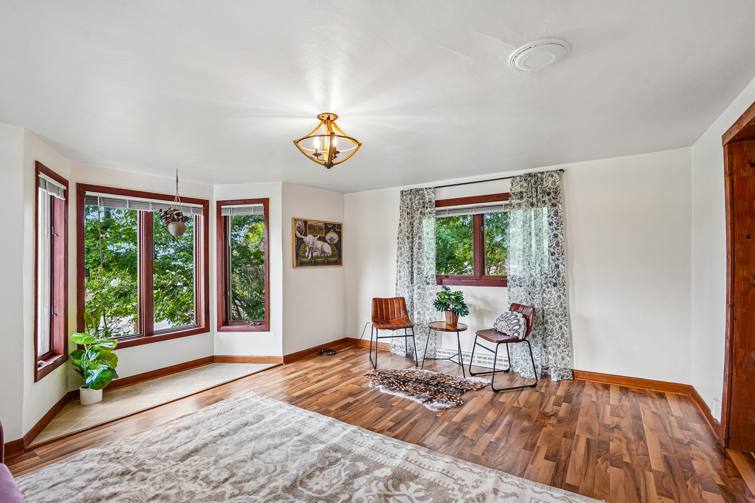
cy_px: 252
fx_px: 336
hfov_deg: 96.7
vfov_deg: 73.7
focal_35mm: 16
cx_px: 378
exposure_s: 1/25
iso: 400
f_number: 8
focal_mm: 16
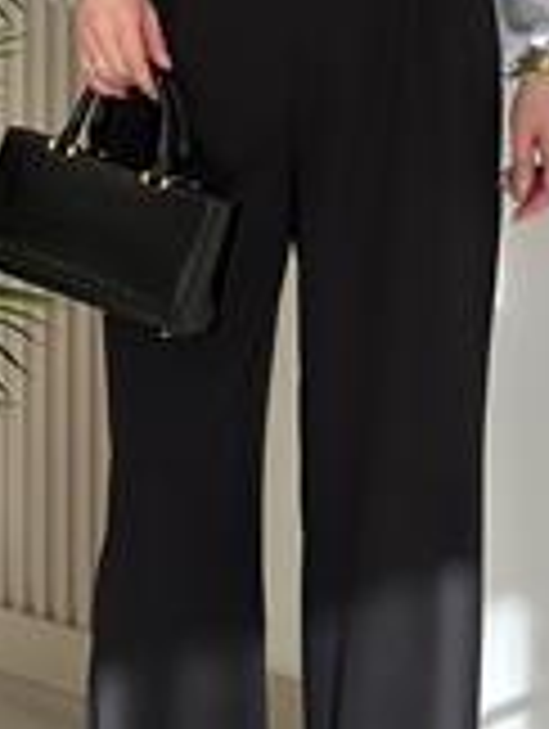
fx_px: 3332
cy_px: -106
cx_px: 315
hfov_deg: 9.4
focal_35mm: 158
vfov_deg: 12.2
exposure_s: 1/482
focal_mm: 6.86
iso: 80
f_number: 1.78
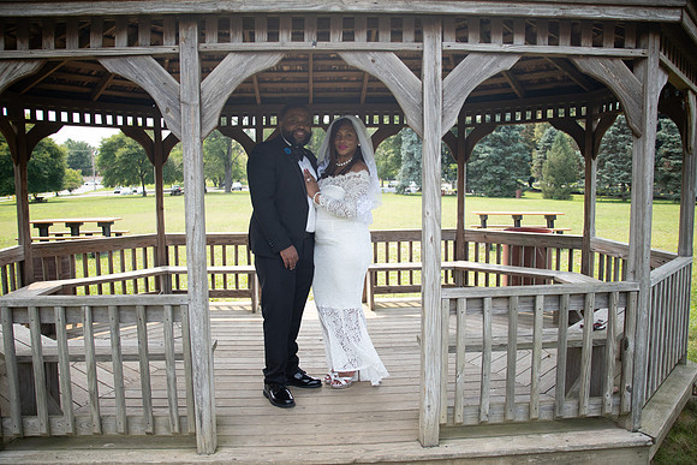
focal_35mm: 29
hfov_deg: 63.6
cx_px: 348
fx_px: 562
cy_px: 232
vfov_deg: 45.0
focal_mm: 28
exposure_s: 1/1600
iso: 800
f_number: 3.7
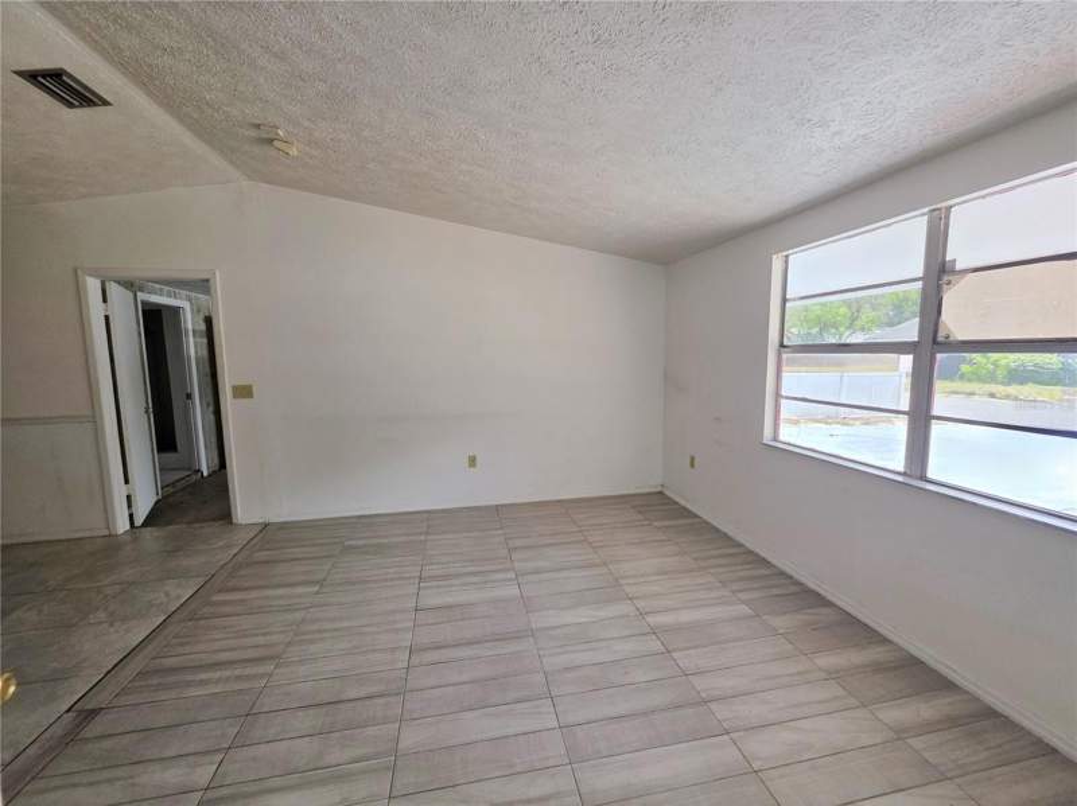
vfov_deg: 89.9
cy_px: 403
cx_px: 538
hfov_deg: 106.2
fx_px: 404
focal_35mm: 13
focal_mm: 2.2
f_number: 1.9
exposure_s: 1/719
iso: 100
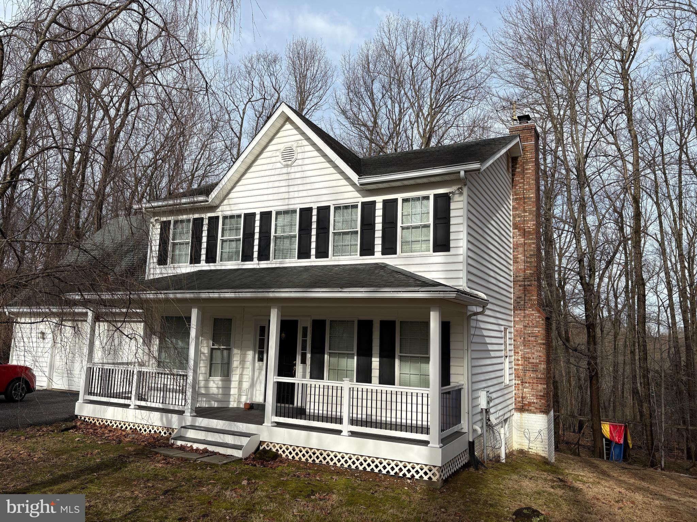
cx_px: 348
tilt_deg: +8.6
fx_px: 524
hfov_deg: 67.3
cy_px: 261
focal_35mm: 26
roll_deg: -2.5
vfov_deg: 53.1
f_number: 1.6
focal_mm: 5.96
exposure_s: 1/2985
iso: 50
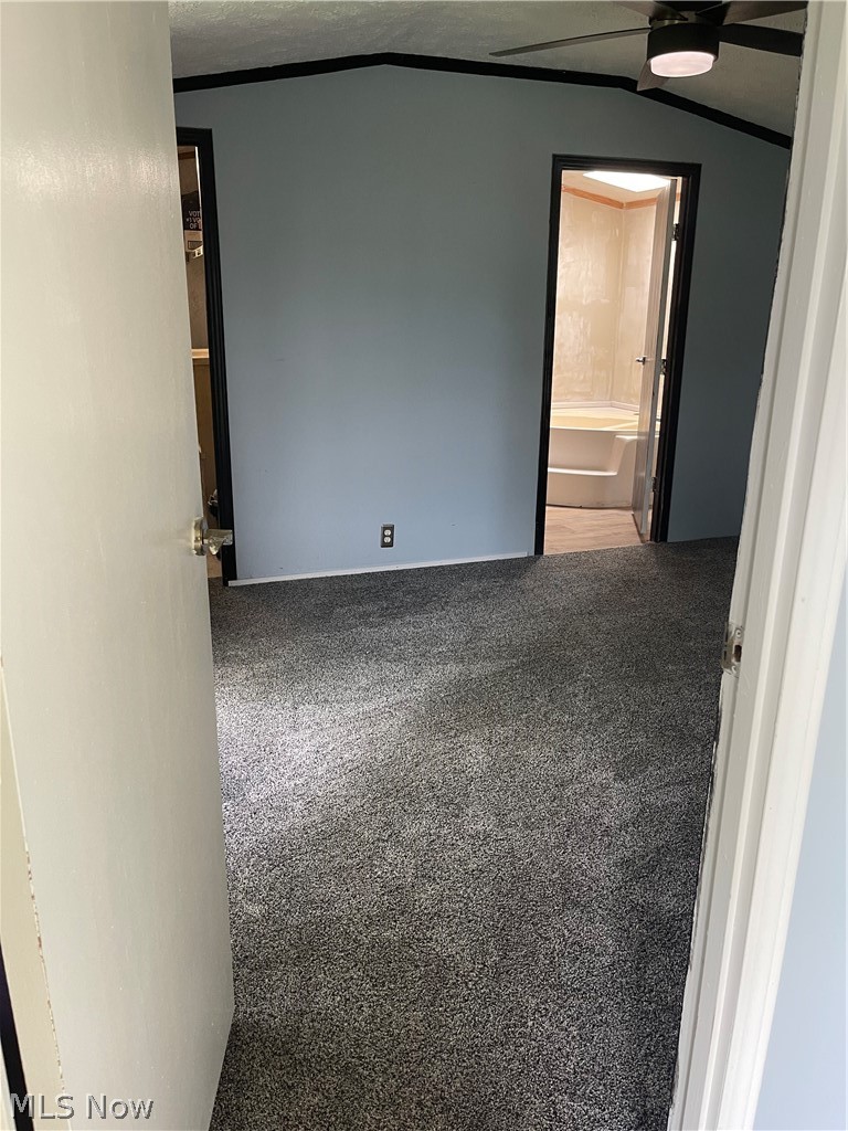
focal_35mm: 25
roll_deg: +0.1
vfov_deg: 69.4
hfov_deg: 54.9
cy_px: 566
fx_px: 817
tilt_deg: -17.2
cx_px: 424
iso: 160
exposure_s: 1/60
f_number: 1.6
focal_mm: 5.1
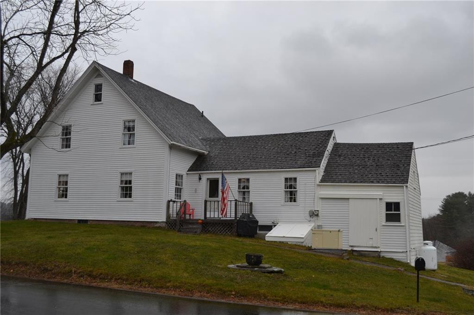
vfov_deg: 36.8
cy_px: 158
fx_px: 474
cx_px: 237
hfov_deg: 53.1
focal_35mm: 36
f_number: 5.6
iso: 400
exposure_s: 1/125
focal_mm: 24
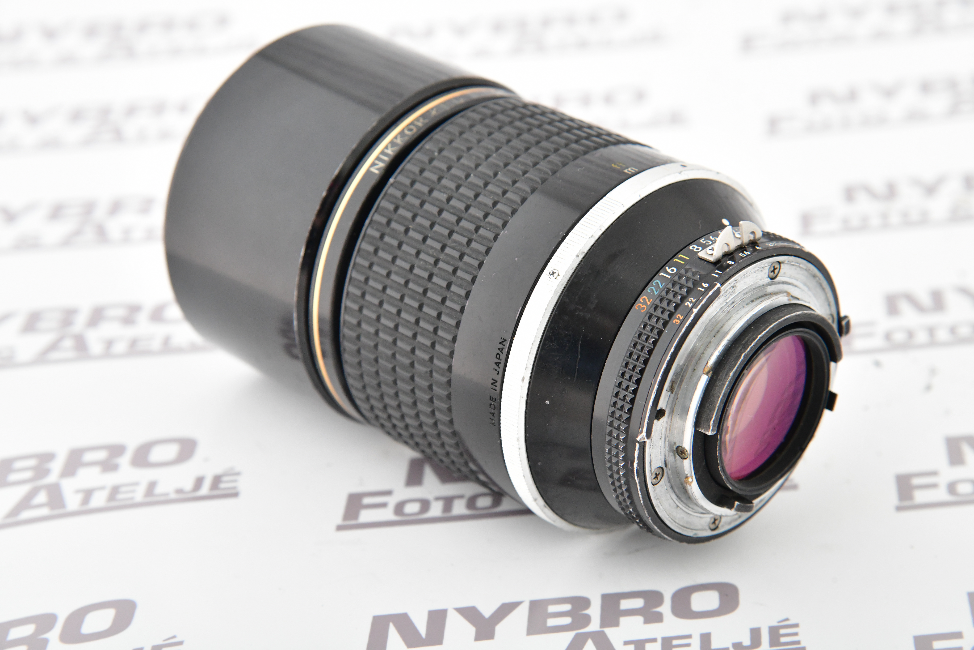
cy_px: 325
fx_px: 3246
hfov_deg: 17.1
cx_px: 487
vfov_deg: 11.4
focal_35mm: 120
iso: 2500
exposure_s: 1/200
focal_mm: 120
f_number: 10
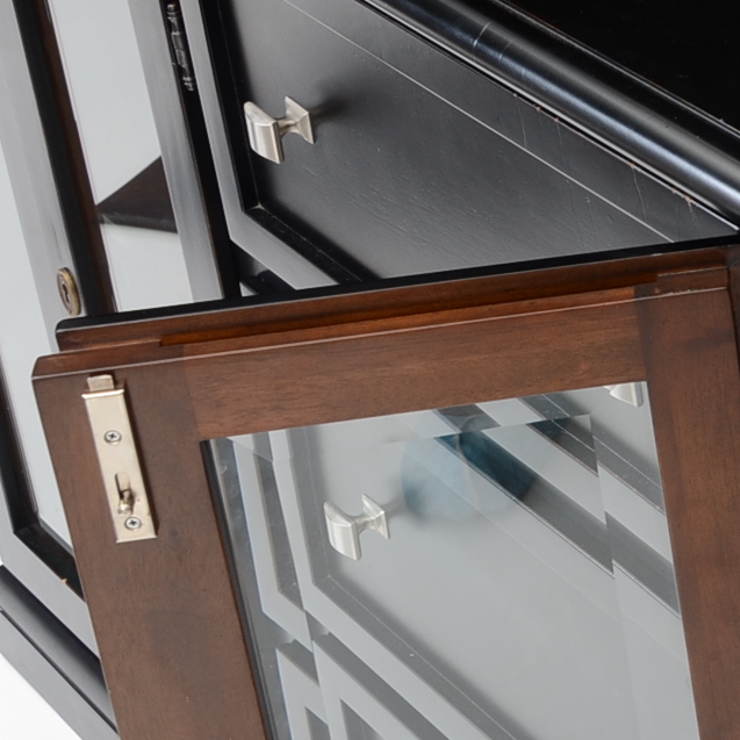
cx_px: 1180
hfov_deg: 12.8
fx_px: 3096
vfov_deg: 13.6
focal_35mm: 128
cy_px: 136
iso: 250
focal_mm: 26
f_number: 7.1
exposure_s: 1/160
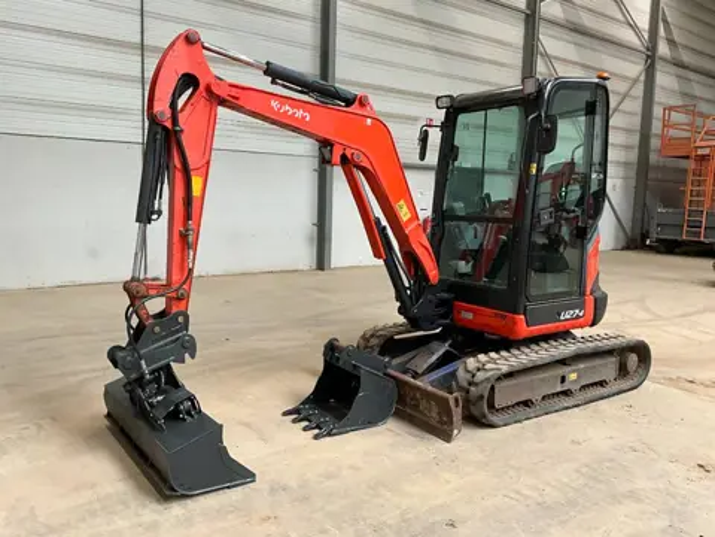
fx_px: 599
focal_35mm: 29
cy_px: 268
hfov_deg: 61.7
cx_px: 358
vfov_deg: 48.2
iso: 80
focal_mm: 3
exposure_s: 1/60
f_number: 1.8
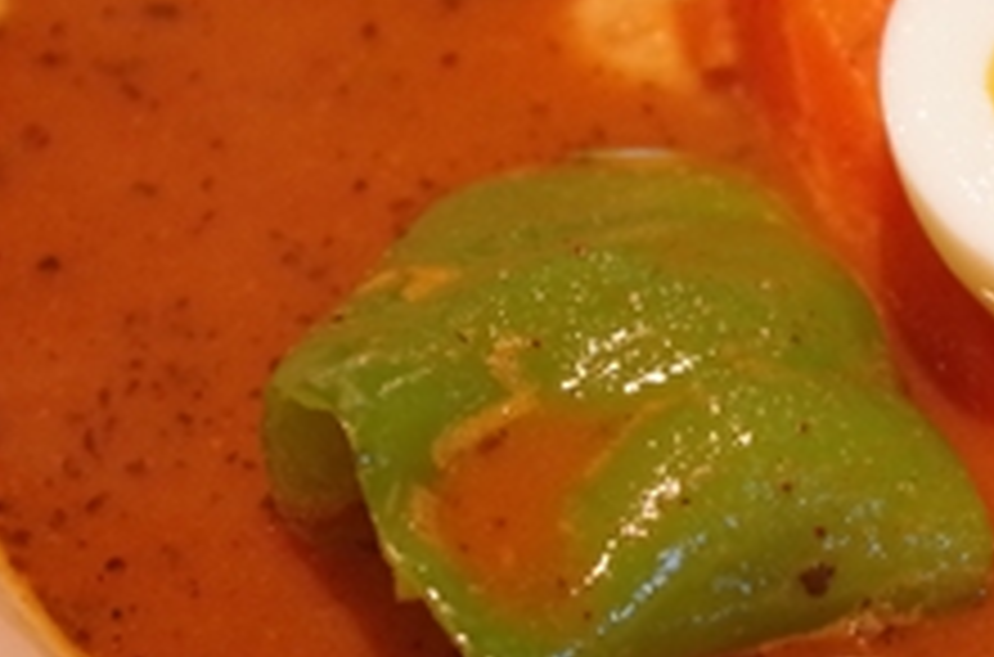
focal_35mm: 117
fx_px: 3224
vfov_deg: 11.6
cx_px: 861
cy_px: 225
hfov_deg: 17.3
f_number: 4.5
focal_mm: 35
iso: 3200
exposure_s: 1/50
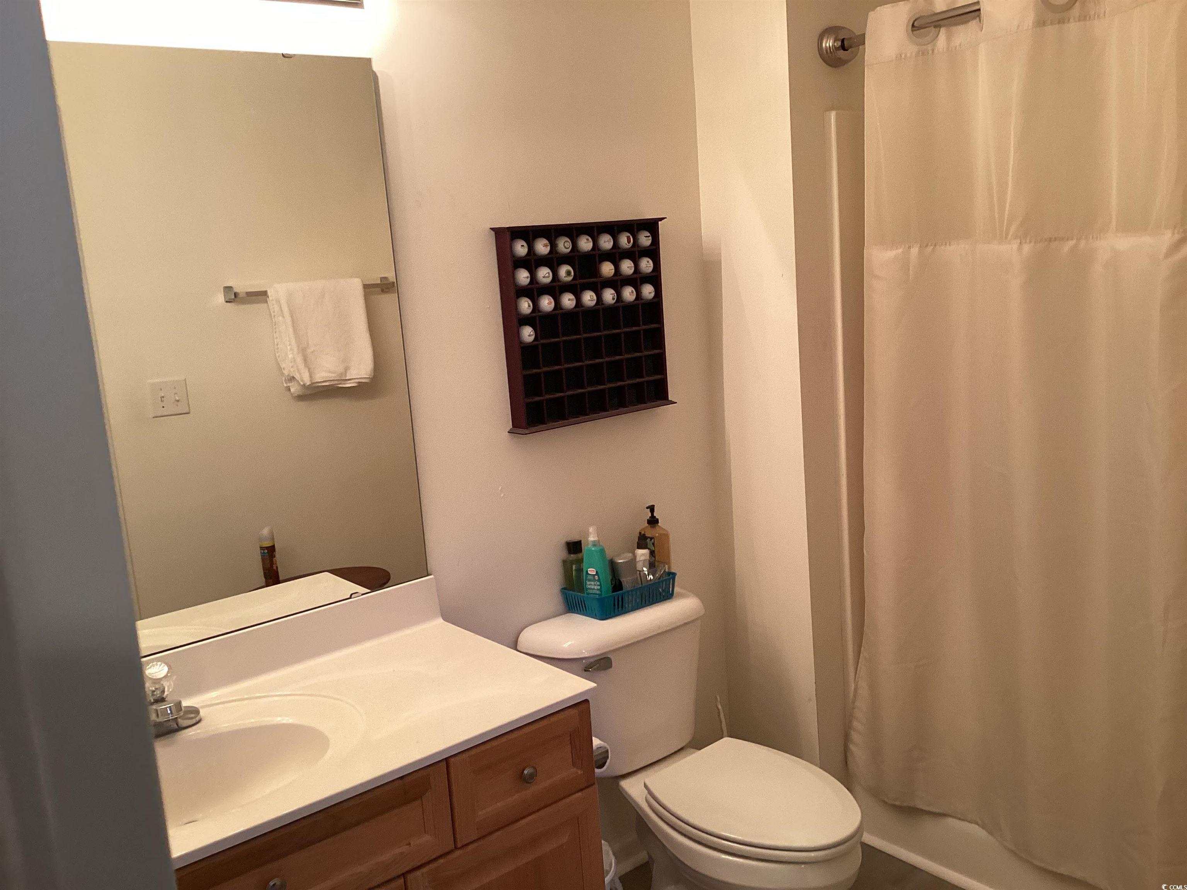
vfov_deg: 45.4
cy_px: 445
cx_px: 594
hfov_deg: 58.4
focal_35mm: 31
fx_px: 1063
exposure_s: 1/60
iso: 160
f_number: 2.4
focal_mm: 3.3
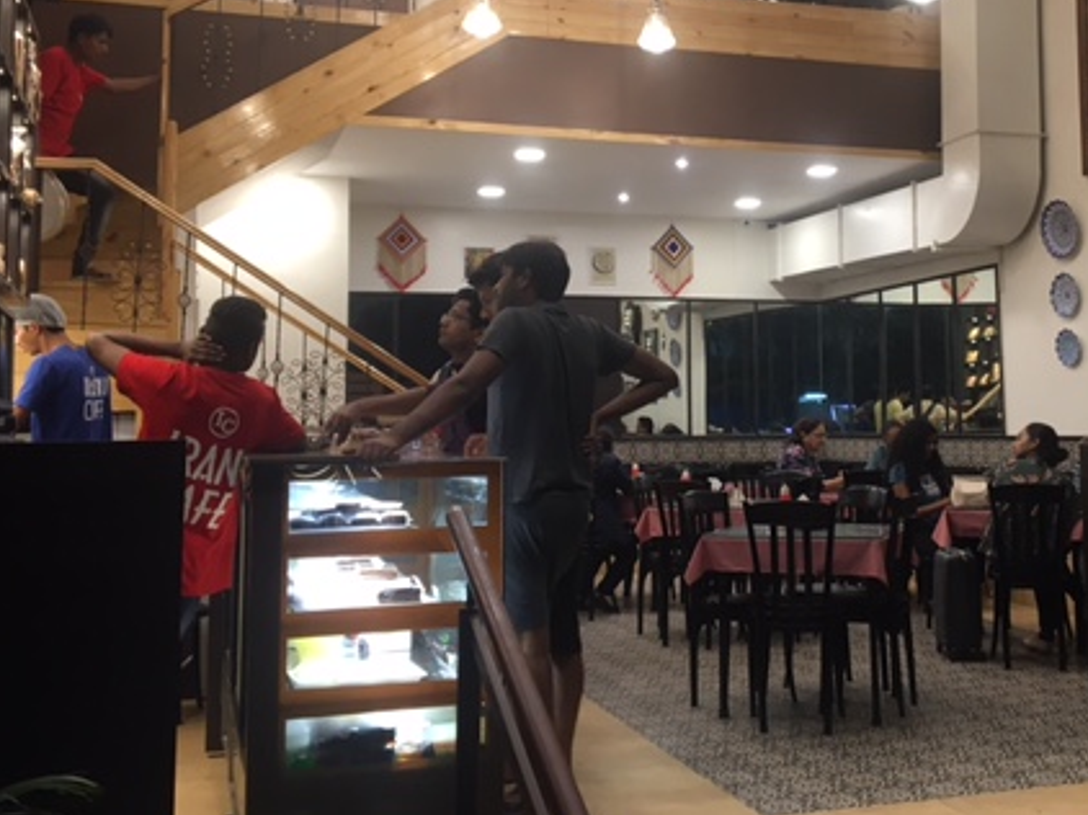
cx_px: 670
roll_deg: +0.9
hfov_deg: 42.7
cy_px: 273
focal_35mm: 44
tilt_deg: +7.3
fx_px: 1382
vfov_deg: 32.6
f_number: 2.2
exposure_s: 1/33
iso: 64
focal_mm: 4.15
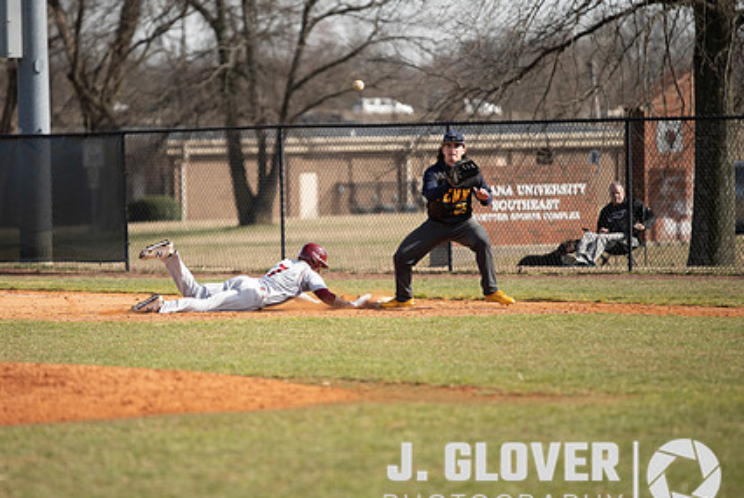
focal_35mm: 272
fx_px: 5627
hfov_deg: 7.6
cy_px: 244
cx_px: 300
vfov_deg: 5.1
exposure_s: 1/1000
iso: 200
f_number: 2.8
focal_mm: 200
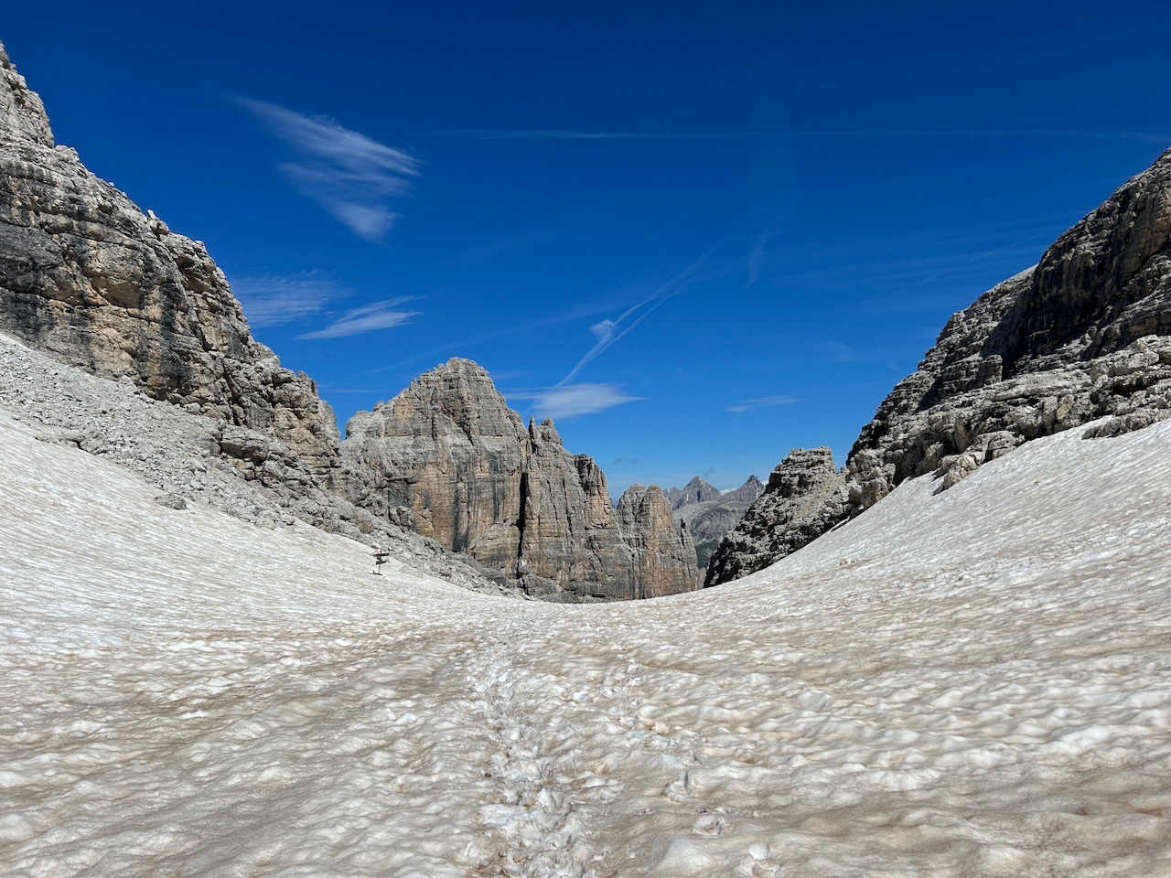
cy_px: 439
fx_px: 880
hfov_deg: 67.3
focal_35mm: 26
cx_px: 586
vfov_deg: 53.1
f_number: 1.5
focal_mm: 5.7
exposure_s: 1/14286
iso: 50
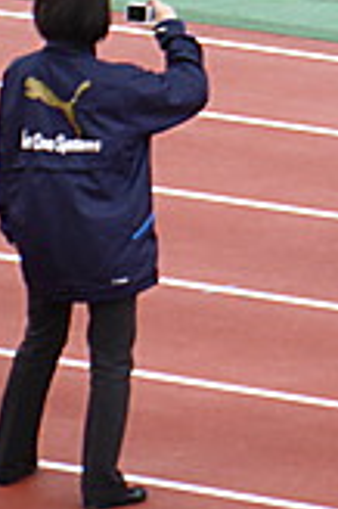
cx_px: 595
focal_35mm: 806
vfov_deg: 2.6
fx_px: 11374
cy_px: 53
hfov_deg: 1.7
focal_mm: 47.3
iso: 100
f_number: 5.8
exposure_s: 1/125
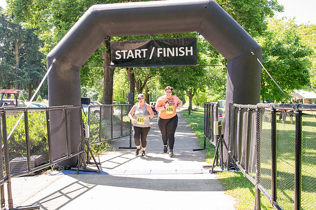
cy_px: 105
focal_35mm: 36
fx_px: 316
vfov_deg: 36.8
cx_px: 158
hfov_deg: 53.2
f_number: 4
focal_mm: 24
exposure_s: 1/400
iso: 500
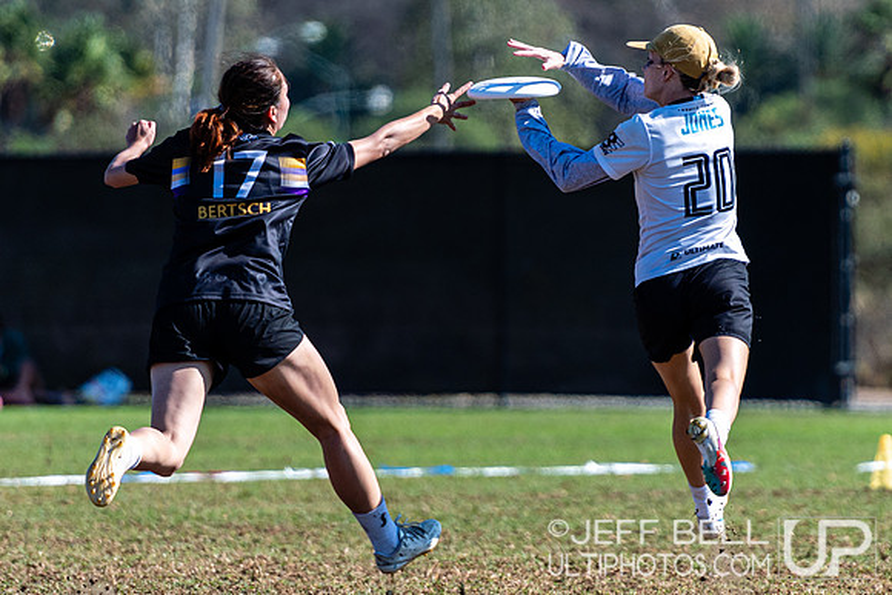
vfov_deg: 2.7
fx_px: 12522
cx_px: 684
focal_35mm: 505
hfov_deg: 4.1
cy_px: 258
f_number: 2.8
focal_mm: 200
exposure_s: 1/3200
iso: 100
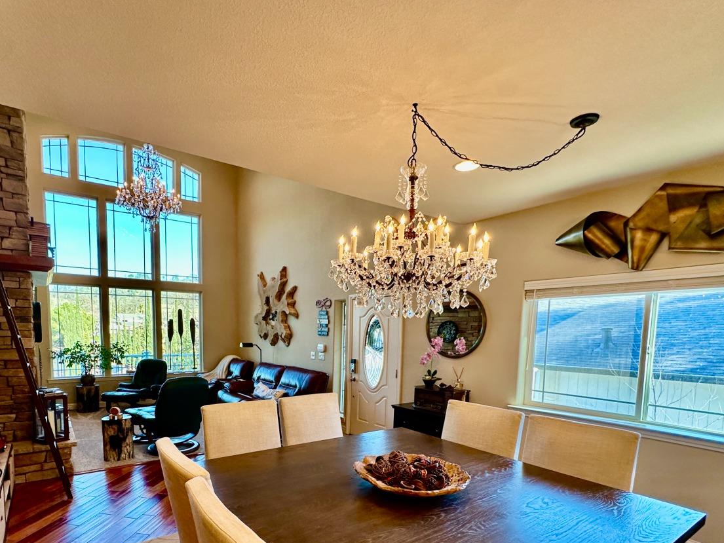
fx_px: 397
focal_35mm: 19
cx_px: 303
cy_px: 365
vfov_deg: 66.7
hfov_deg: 84.0
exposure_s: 1/60
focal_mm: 2.22
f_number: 2.2
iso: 160
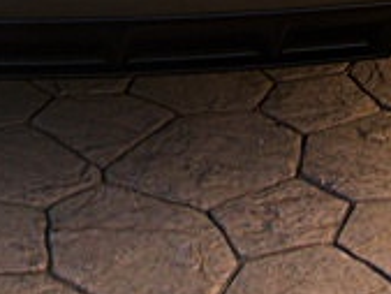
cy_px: -252
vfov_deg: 10.2
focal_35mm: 136
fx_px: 1537
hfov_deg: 14.4
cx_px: 60
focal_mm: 6.3
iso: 50
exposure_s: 1/60
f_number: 2.8
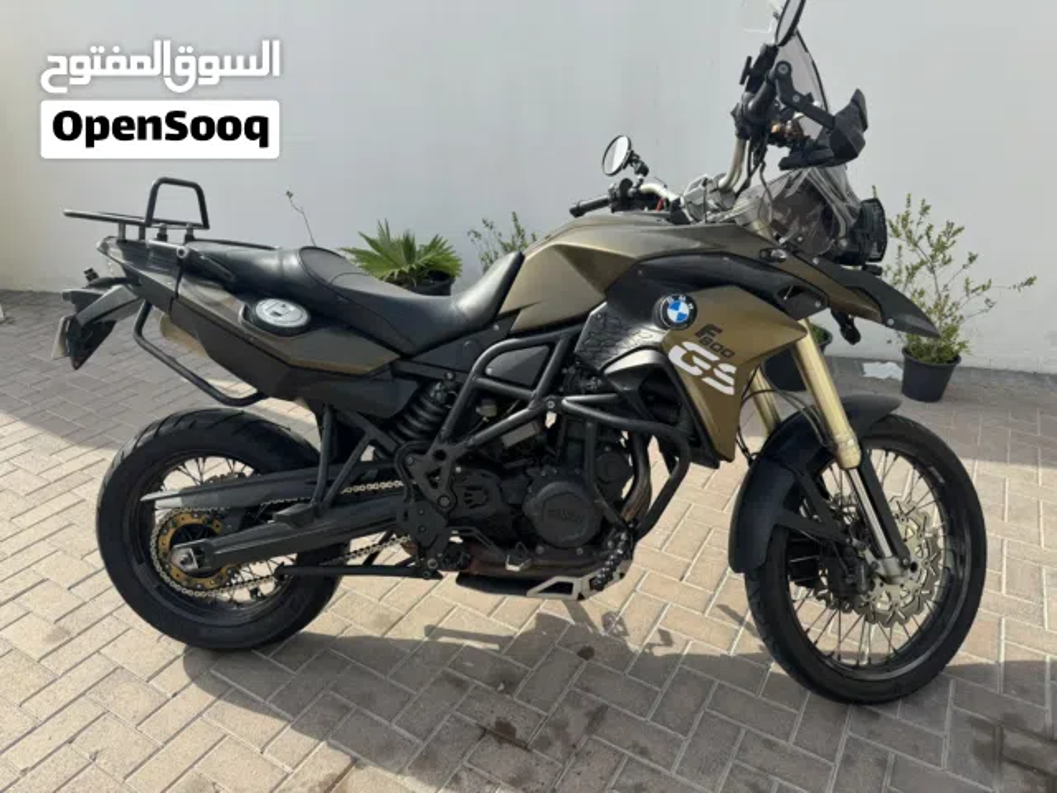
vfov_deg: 56.8
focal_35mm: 24
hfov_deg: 71.6
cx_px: 528
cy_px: 396
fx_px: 733
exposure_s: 1/2041
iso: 80
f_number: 1.78
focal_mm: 6.76
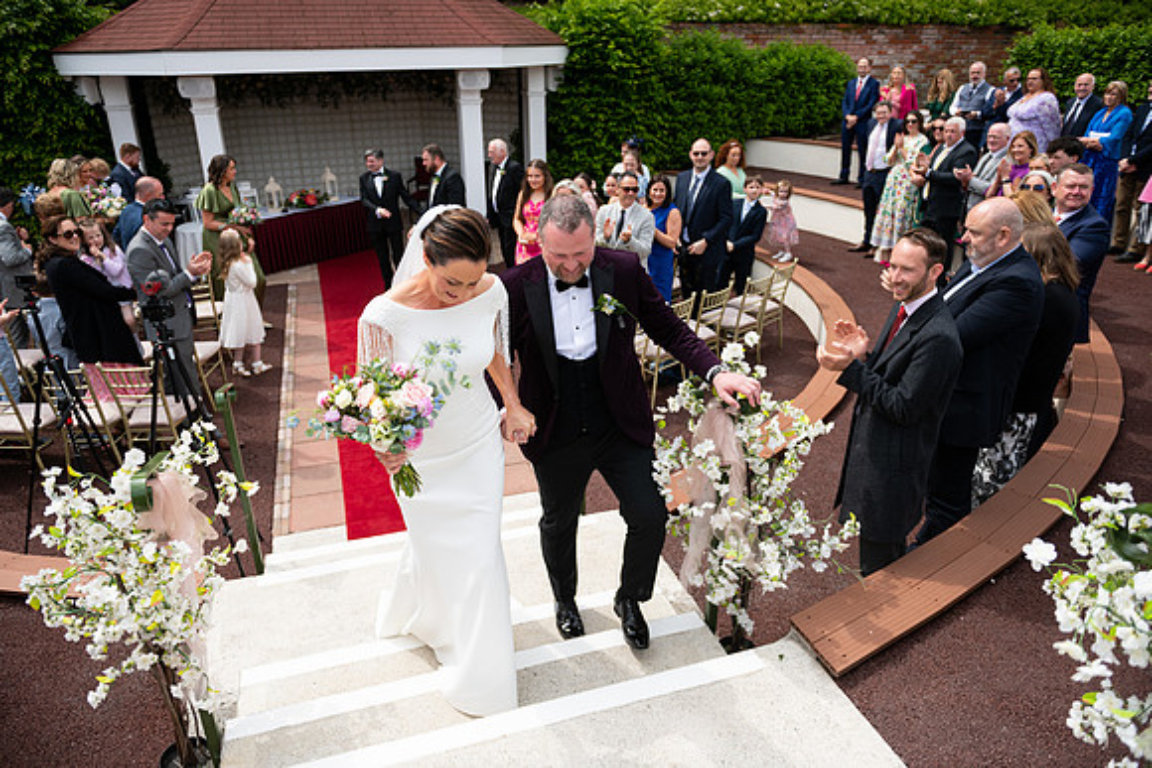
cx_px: 576
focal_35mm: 24
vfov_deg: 53.2
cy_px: 384
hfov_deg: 73.7
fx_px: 768
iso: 250
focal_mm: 24
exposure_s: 1/3200
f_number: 3.5
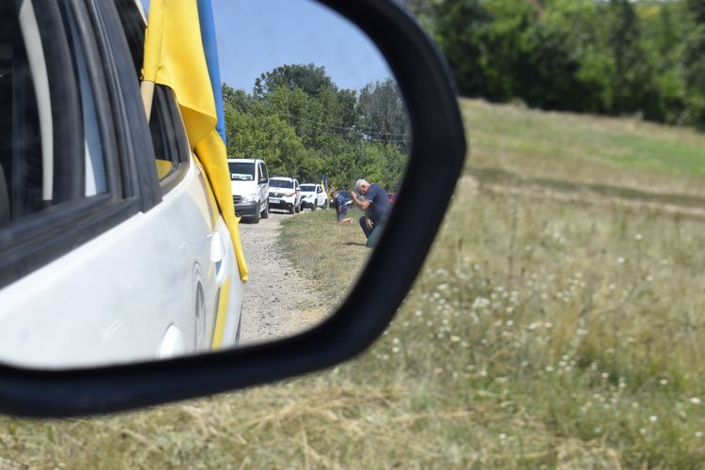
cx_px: 352
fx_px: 1322
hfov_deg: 29.9
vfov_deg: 20.2
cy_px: 235
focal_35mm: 68
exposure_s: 1/320
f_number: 9
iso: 200
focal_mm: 45
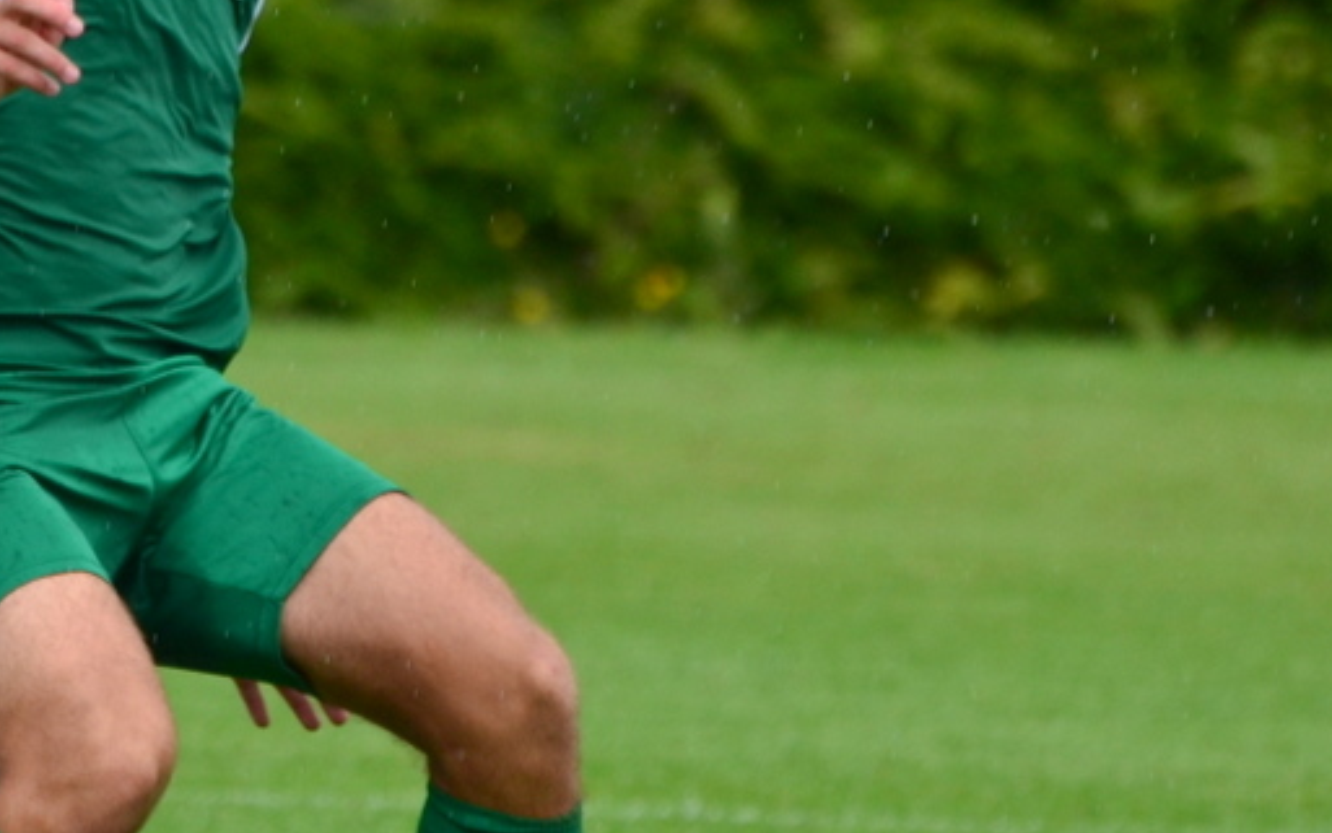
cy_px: 414
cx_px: 104
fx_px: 38855
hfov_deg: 2.0
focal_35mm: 1070
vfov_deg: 1.2
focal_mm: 300
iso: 400
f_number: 6.3
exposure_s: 1/1000
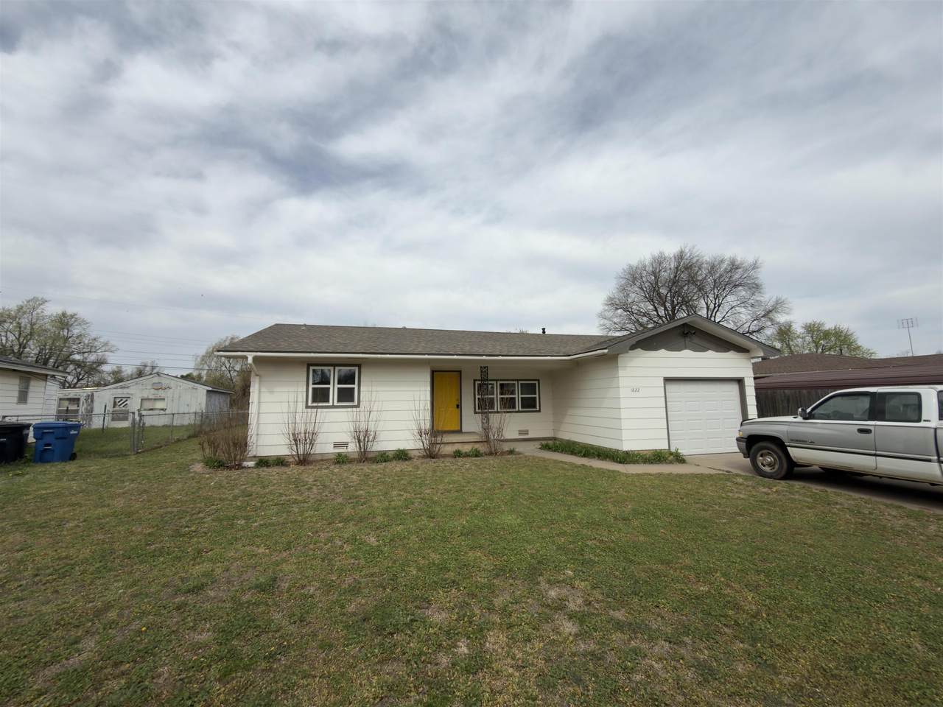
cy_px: 354
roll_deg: +1.1
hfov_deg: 102.1
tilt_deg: +8.2
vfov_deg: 85.7
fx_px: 381
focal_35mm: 14
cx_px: 472
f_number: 2.2
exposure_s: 1/1227
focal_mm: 2.22
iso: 16
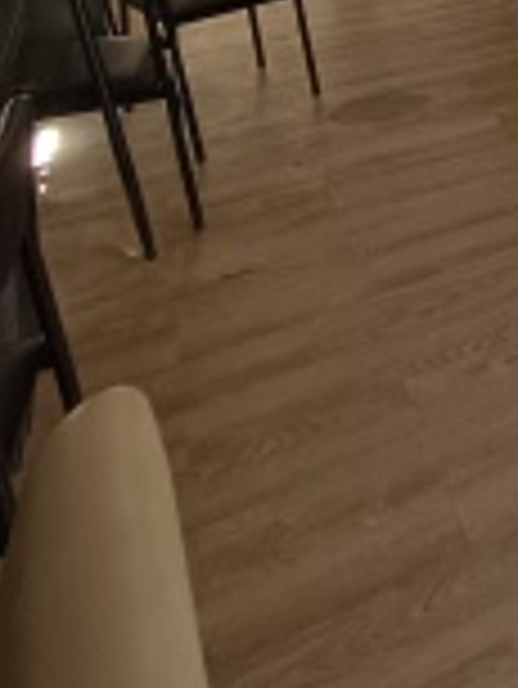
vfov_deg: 30.6
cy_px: -220
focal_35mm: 48
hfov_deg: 24.8
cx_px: 732
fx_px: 956
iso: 238
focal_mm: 1.66
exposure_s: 1/50
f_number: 2.2
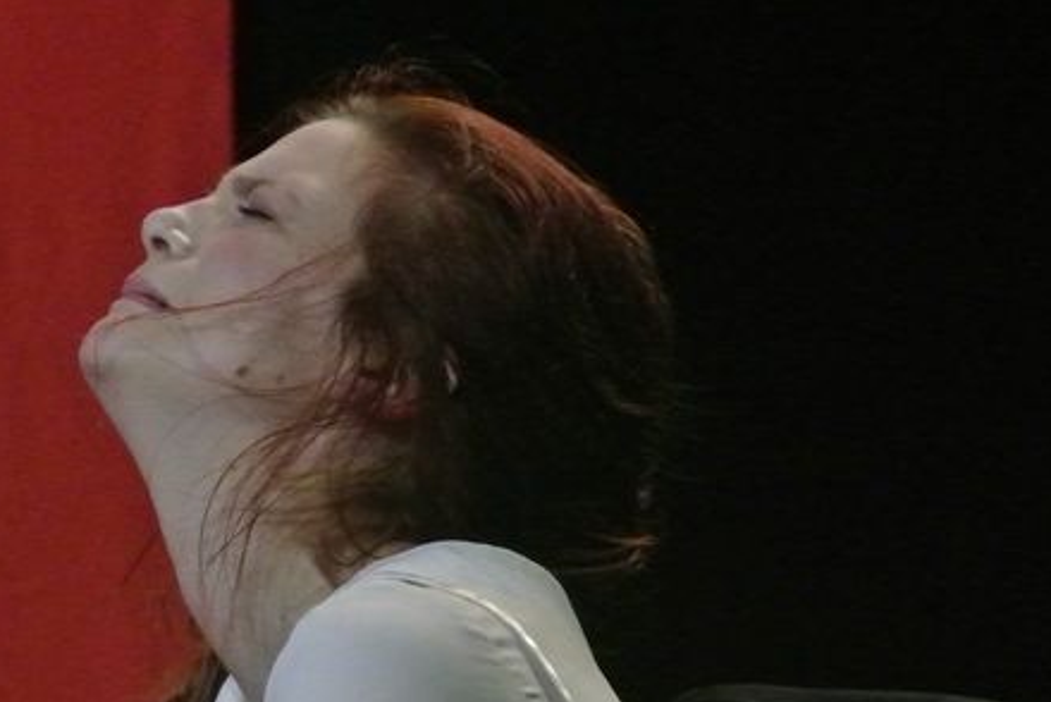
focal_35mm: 540
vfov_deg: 2.5
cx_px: 201
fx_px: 15775
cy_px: 598
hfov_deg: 3.8
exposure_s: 1/125
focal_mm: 110
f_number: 6.3
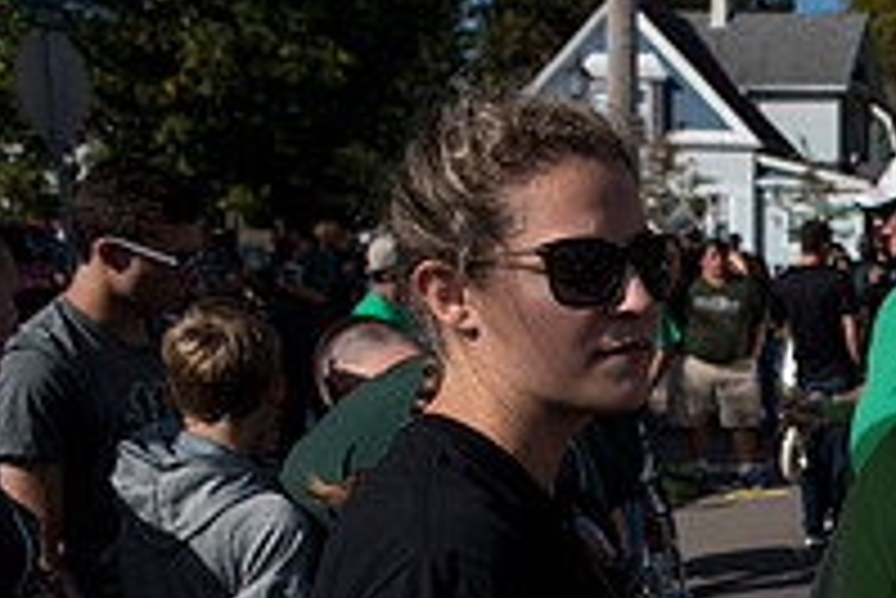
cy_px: 623
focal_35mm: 70
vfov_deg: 18.9
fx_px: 1743
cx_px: 1184
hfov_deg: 24.8
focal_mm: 24
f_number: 4.5
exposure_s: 1/3200
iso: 250
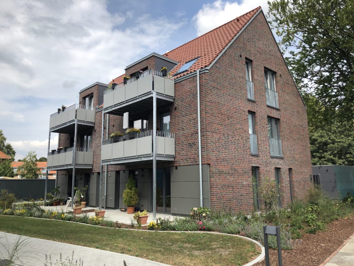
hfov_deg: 63.4
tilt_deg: +12.5
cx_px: 177
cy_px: 133
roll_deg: +0.2
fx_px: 286
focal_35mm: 28
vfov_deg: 49.7
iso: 20
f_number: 1.8
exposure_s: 1/1548
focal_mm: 3.99
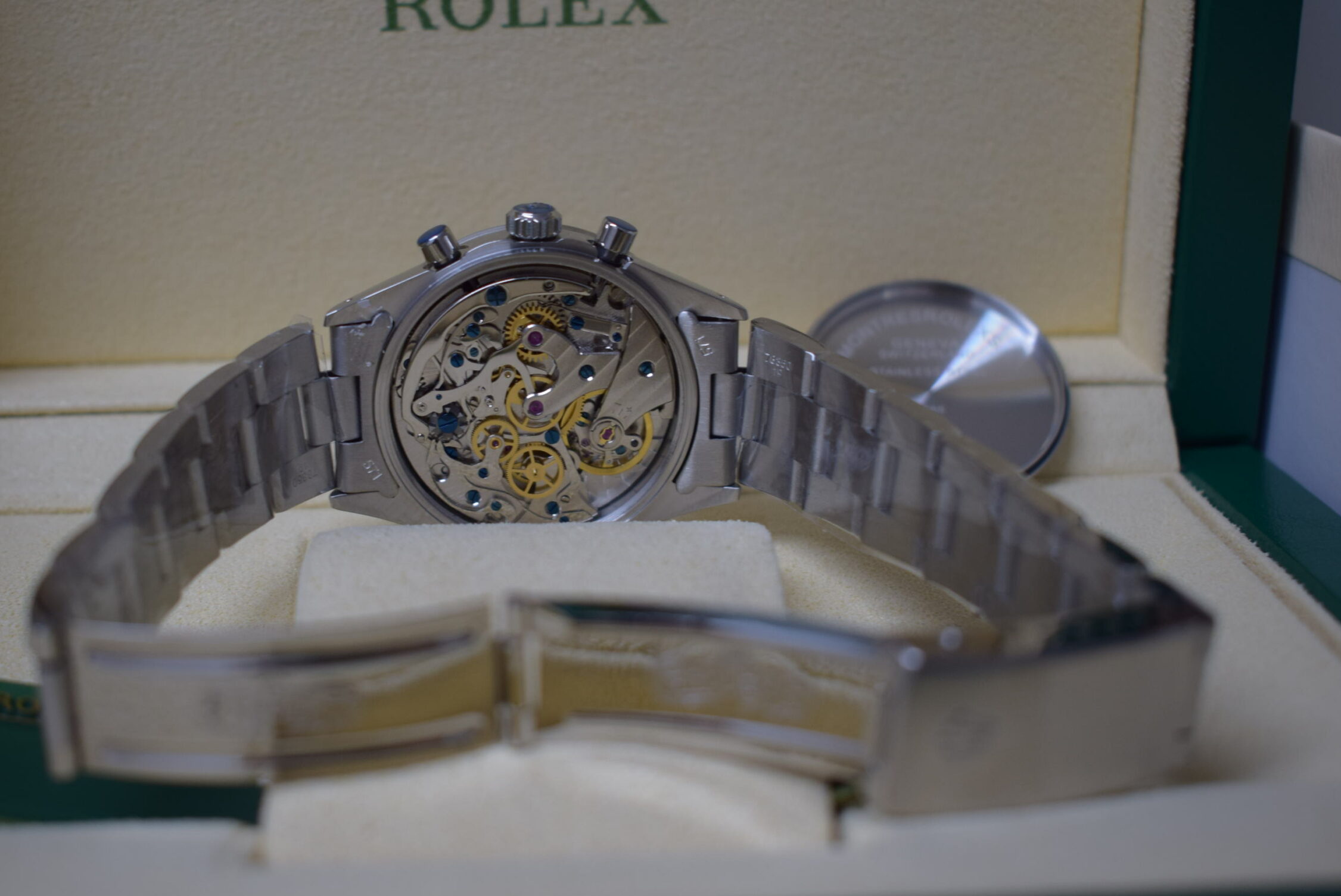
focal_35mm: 58
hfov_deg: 34.4
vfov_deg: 23.4
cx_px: 591
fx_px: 2162
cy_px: 400
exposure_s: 1/60
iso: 360
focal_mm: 34
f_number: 4.5
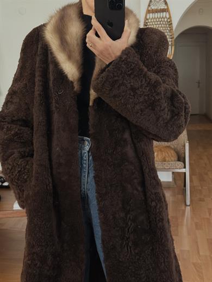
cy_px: 141
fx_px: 392
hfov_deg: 30.3
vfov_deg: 39.7
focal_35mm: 48
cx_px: 106
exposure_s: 1/33
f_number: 1.78
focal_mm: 6.76
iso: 250
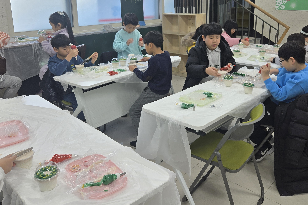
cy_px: 64
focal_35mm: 33
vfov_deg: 39.4
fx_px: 282
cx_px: 164
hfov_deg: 57.2
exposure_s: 1/120
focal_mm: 5.4
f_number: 1.8
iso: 32
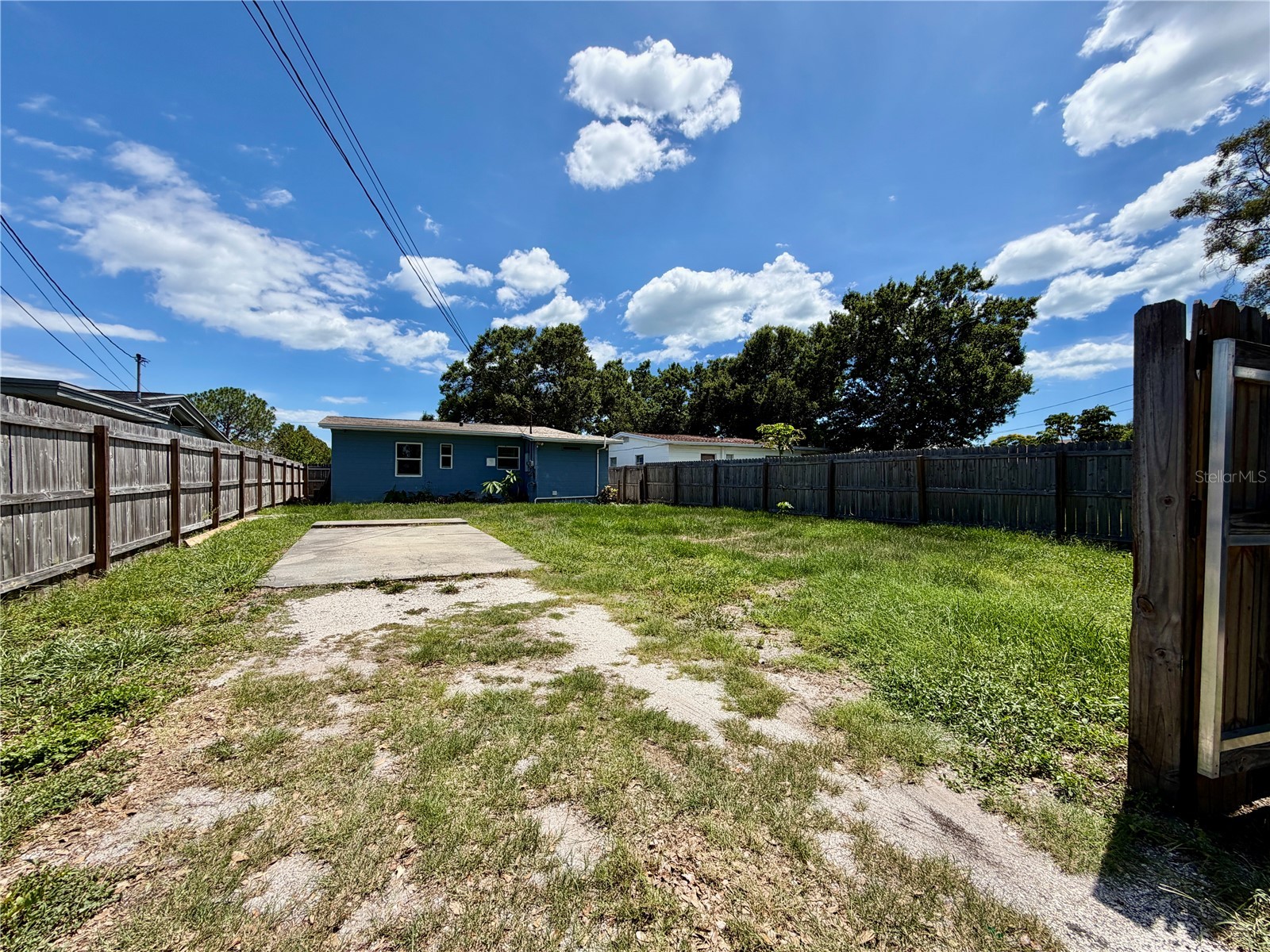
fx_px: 514
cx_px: 635
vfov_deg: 85.7
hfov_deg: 102.1
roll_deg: -0.4
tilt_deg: -0.2
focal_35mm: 14
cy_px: 476
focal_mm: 2.22
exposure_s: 1/1105
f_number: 2.2
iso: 20
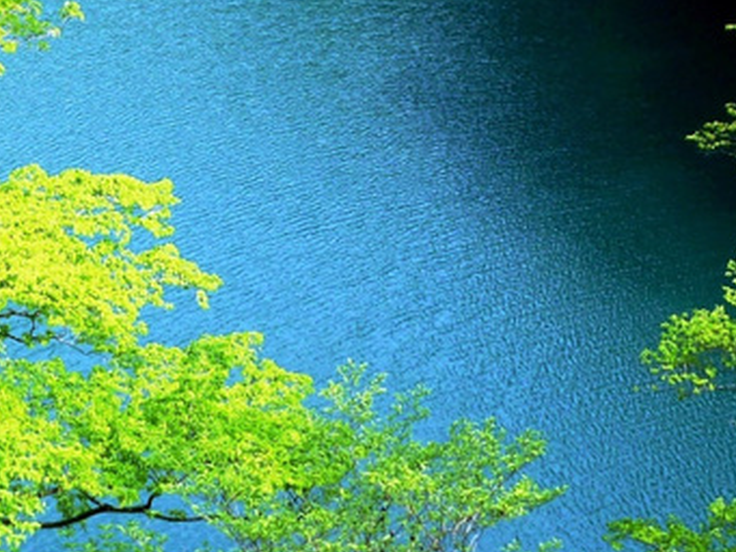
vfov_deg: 16.7
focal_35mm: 84
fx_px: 1787
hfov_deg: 23.2
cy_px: -147
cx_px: 281
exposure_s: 1/250
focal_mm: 4.9
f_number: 3.3
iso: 80
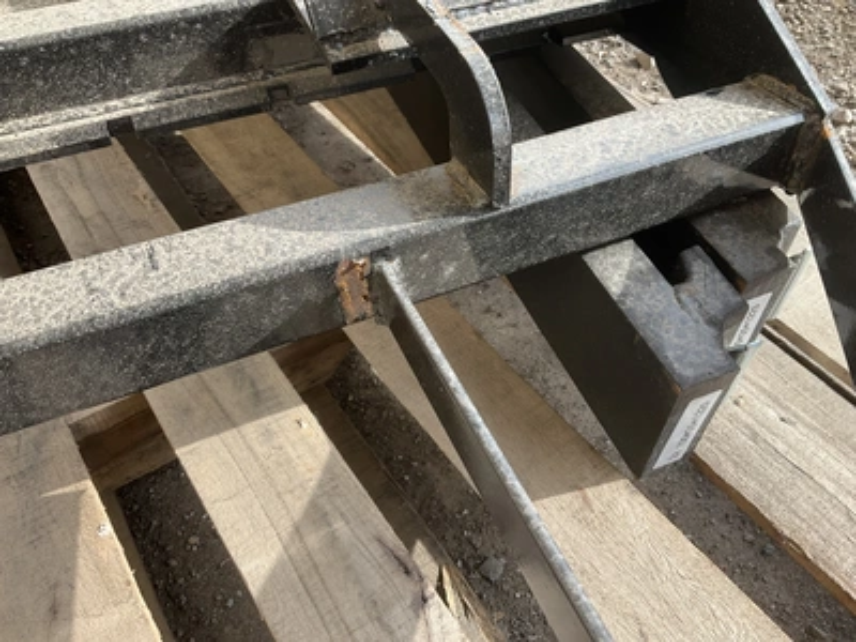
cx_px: 428
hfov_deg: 61.7
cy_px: 321
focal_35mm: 29
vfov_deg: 48.2
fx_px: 717
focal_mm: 3
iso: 25
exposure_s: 1/303
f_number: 1.8
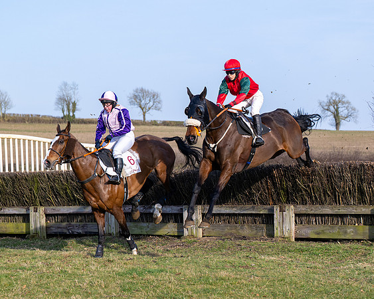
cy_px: 145
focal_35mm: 105
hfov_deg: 18.3
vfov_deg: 14.7
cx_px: 207
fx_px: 1160
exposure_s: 1/1600
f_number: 4
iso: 250
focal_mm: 70
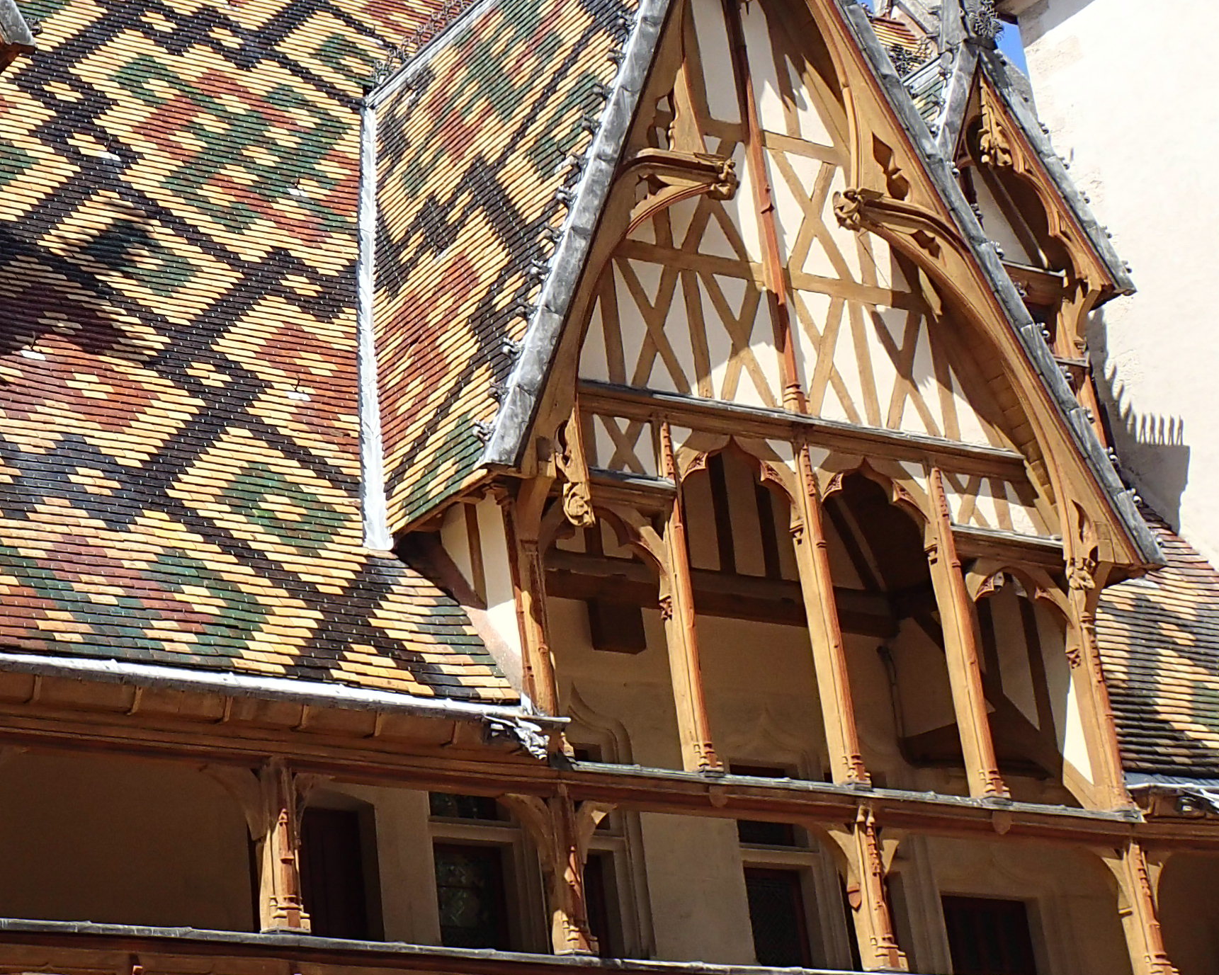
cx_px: 159
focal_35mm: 72
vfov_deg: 21.2
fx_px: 2598
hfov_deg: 25.7
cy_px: 310
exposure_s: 1/1000
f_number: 3.2
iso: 100
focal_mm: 5.87
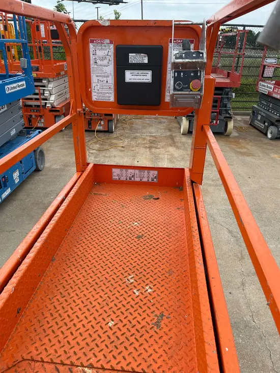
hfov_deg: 53.1
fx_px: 280
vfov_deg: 67.3
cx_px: 140
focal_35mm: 26
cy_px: 186
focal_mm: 5.1
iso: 50
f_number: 1.6
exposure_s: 1/1721
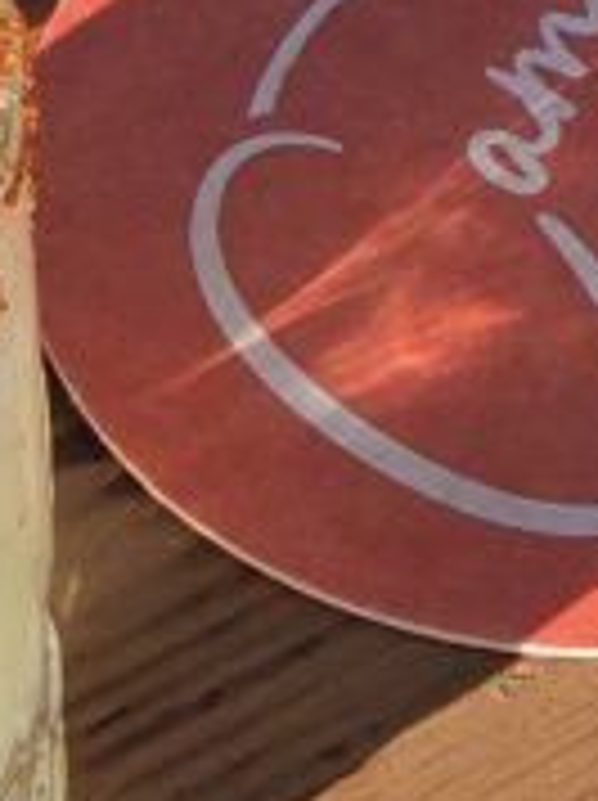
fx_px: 9189
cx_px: 629
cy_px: -378
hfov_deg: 3.7
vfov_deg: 5.0
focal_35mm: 398
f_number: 2.4
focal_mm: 7
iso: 25
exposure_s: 1/788
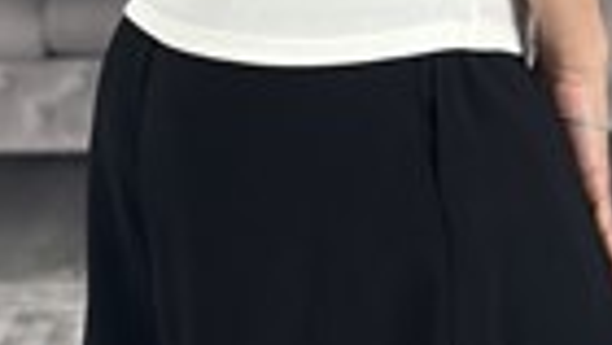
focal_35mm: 189
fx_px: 3069
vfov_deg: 6.2
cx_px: 363
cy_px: -441
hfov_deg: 11.4
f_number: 1.78
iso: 250
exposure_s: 1/60
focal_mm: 6.86
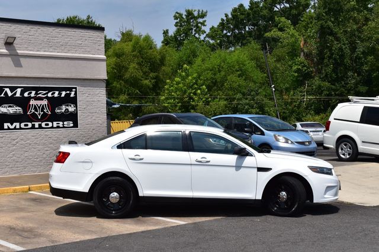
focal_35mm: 57
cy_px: 126
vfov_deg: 23.8
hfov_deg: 35.1
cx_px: 190
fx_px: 600
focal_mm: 38
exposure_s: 1/500
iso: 200
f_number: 11
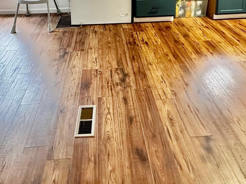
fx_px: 235
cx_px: 117
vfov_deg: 35.6
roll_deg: +0.1
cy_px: -26
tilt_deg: -11.5
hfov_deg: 55.3
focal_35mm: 33
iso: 320
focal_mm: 2.22
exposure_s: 1/60
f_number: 2.2
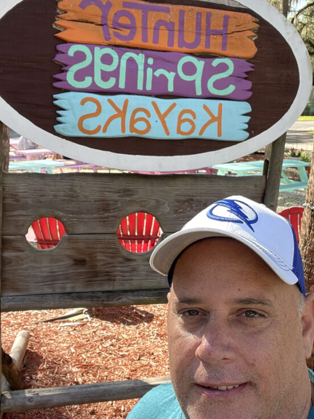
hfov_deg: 34.2
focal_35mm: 42
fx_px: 508
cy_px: 216
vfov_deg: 44.8
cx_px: 200
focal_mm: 2.71
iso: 25
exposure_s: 1/121
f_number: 2.2
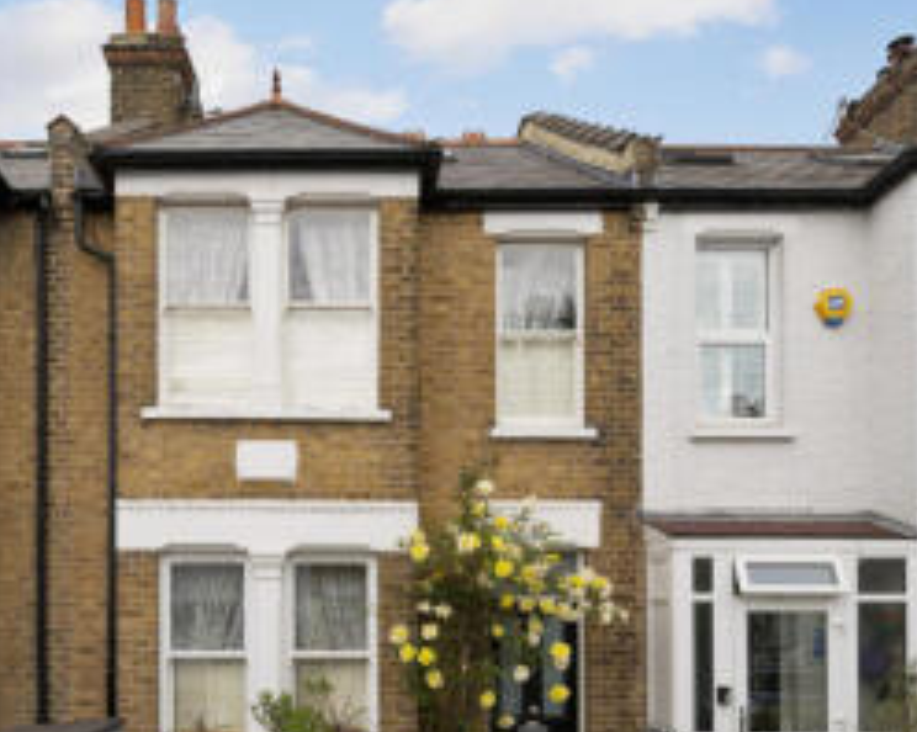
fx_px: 732
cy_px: 453
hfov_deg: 63.8
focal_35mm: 27
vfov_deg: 52.6
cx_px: 392
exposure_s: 1/125
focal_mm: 15
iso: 200
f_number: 8
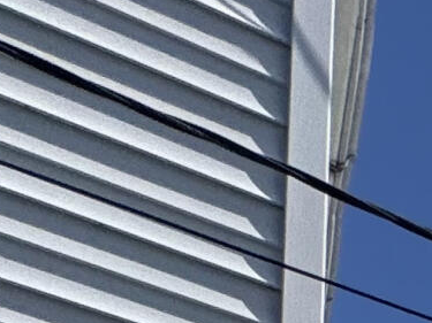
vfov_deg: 8.6
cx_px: 1480
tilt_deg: +3.1
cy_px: 1197
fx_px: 1397
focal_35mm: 112
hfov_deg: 9.8
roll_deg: +0.4
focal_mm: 2.22
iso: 40
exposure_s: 1/2584
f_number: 2.2
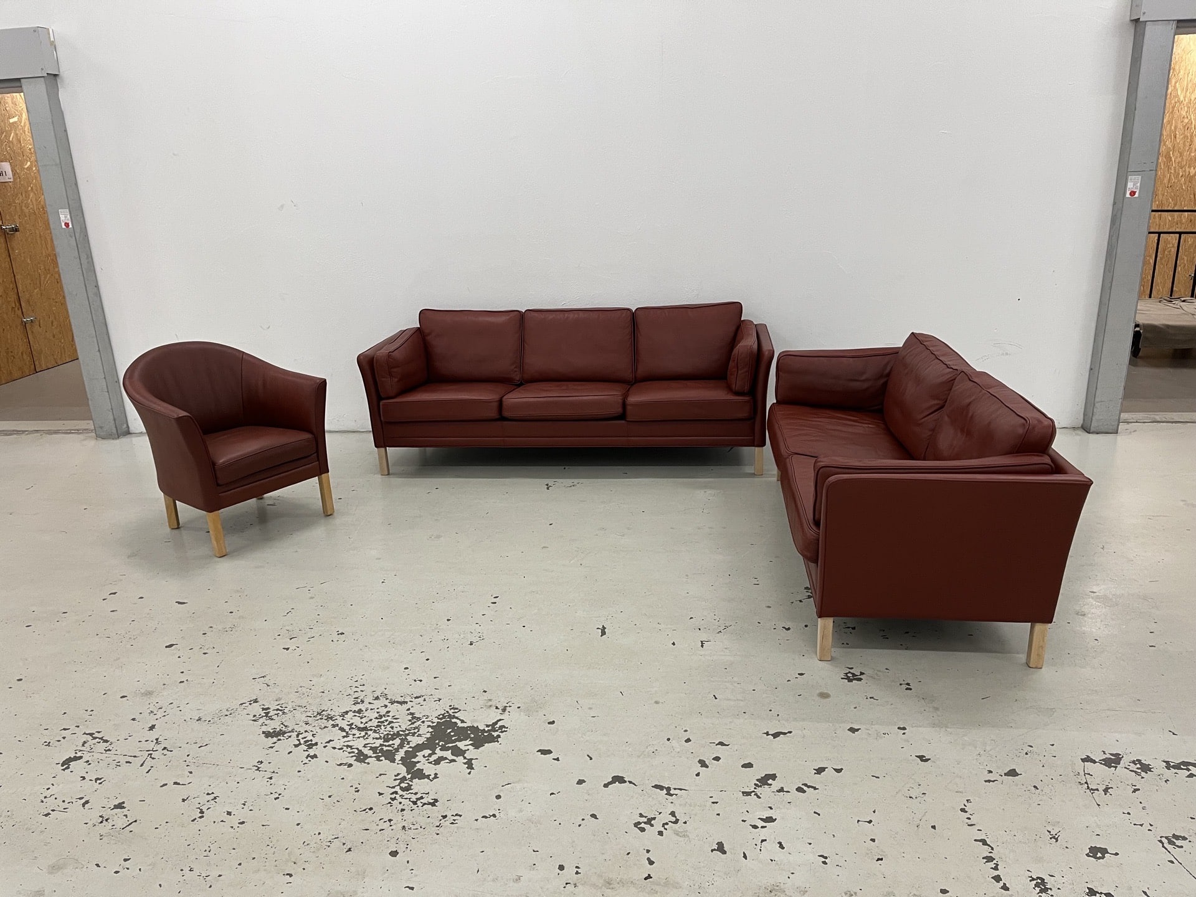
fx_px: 898
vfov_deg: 53.1
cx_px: 598
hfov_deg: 67.3
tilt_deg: -18.0
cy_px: 448
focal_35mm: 26
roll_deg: +1.9
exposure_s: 1/50
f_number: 1.6
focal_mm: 5.1
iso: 125
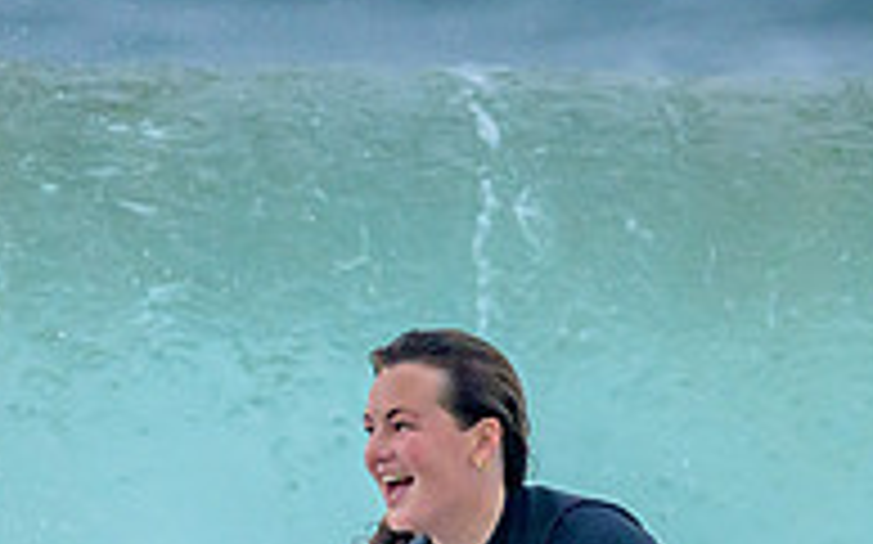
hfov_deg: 0.7
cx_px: 21
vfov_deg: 0.4
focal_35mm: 3164
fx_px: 75235
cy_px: 1017
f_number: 6.3
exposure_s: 1/3200
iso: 1800
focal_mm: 800
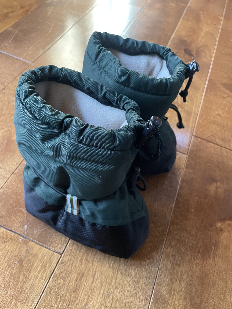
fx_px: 232
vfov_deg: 67.3
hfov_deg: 53.1
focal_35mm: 26
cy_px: 154
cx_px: 116
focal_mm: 4.2
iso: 500
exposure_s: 1/57
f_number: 1.6
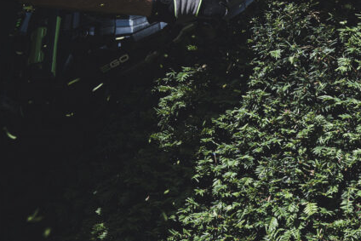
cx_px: 416
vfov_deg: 22.2
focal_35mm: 58
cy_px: -21
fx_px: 582
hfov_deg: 30.2
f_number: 5.6
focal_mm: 24
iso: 250
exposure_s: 1/800
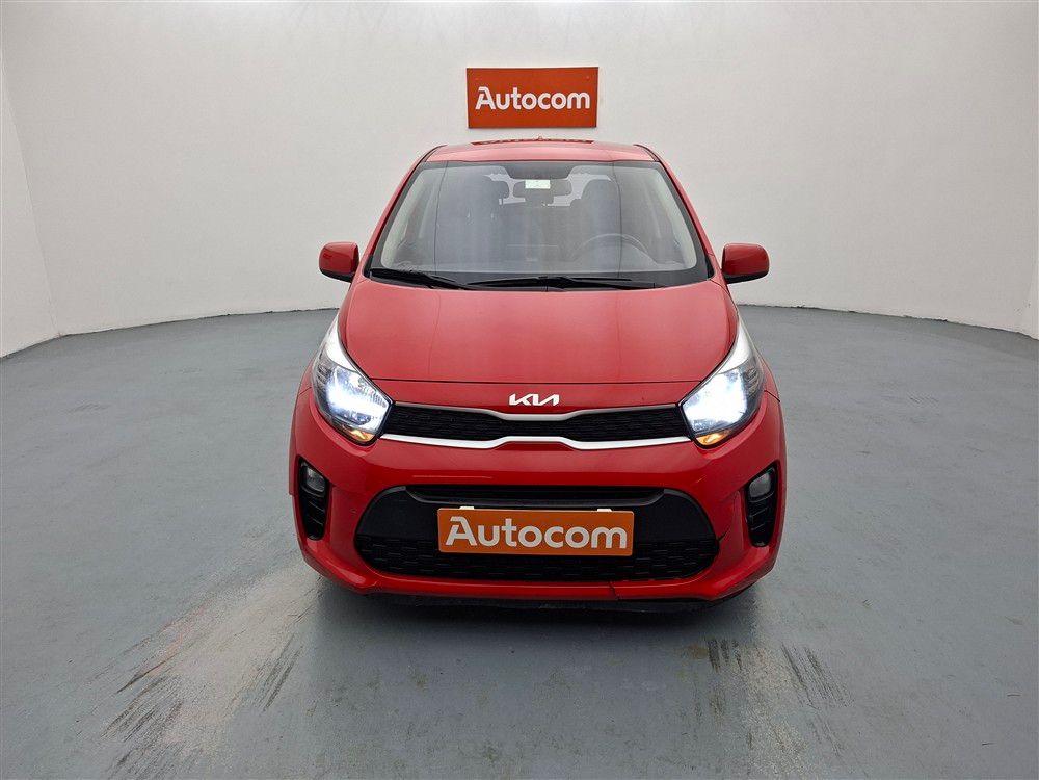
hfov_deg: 73.9
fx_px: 690
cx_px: 520
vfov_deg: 58.9
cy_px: 390
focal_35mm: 23
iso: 50
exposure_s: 1/100
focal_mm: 5.54
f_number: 1.8
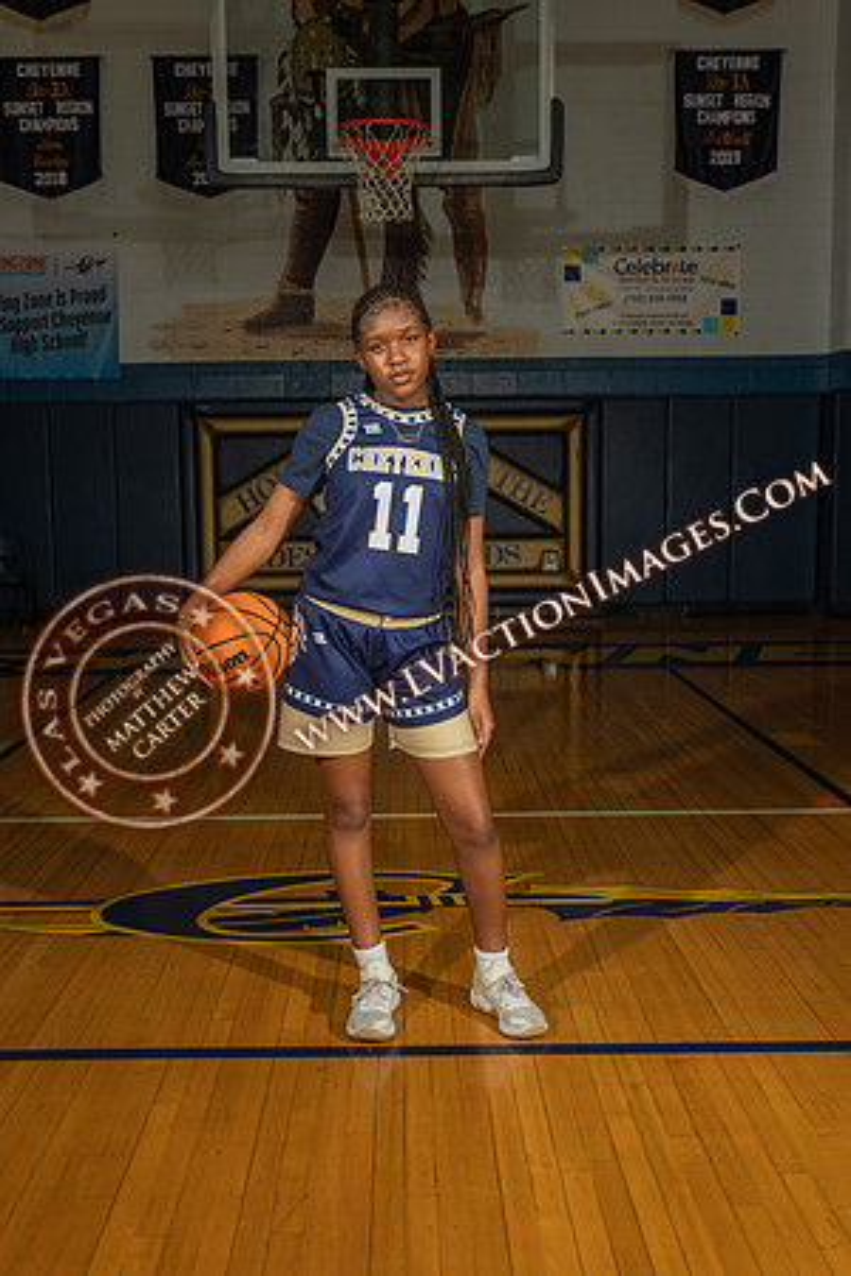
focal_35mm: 38
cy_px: 638
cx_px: 426
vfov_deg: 50.7
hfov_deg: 35.1
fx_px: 1347
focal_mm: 38
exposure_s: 1/200
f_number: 7.1
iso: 160
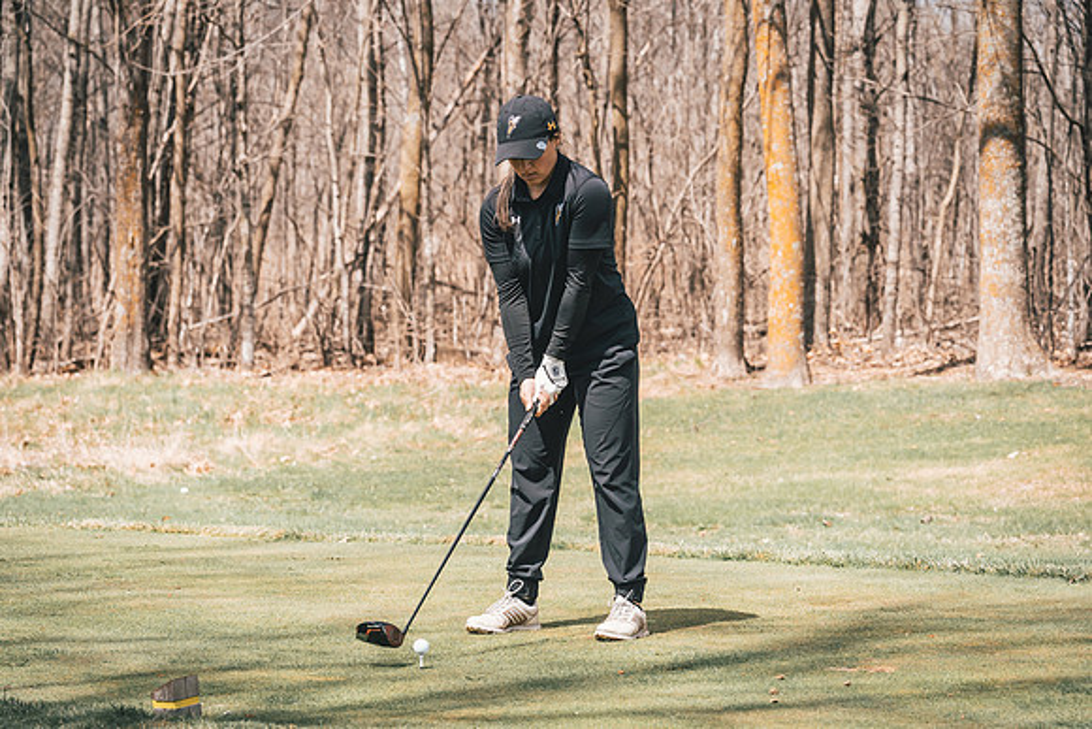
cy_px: 364
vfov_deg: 11.3
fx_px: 3683
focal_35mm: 121
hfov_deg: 16.9
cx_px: 546
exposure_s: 1/2000
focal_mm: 117
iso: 640
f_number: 6.3
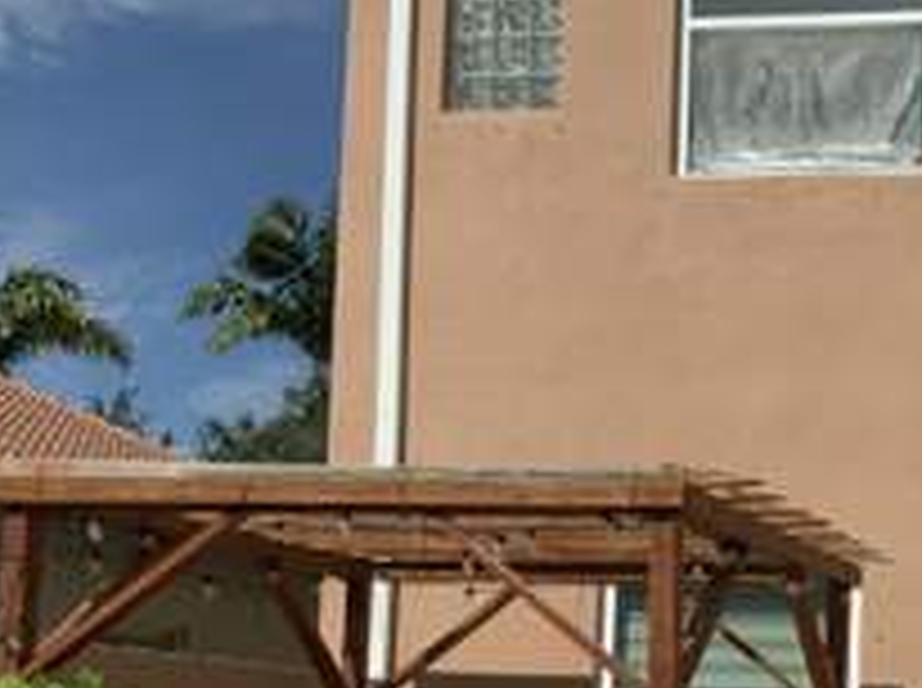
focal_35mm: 68
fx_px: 1808
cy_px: 659
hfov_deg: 26.7
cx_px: 967
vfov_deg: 20.9
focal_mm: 3
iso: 20
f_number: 1.8
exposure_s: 1/5814
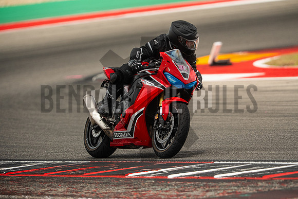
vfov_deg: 3.3
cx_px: 149
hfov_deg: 4.9
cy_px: 100
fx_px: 3477
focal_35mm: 420
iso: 800
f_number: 2.8
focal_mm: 280
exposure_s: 1/5000
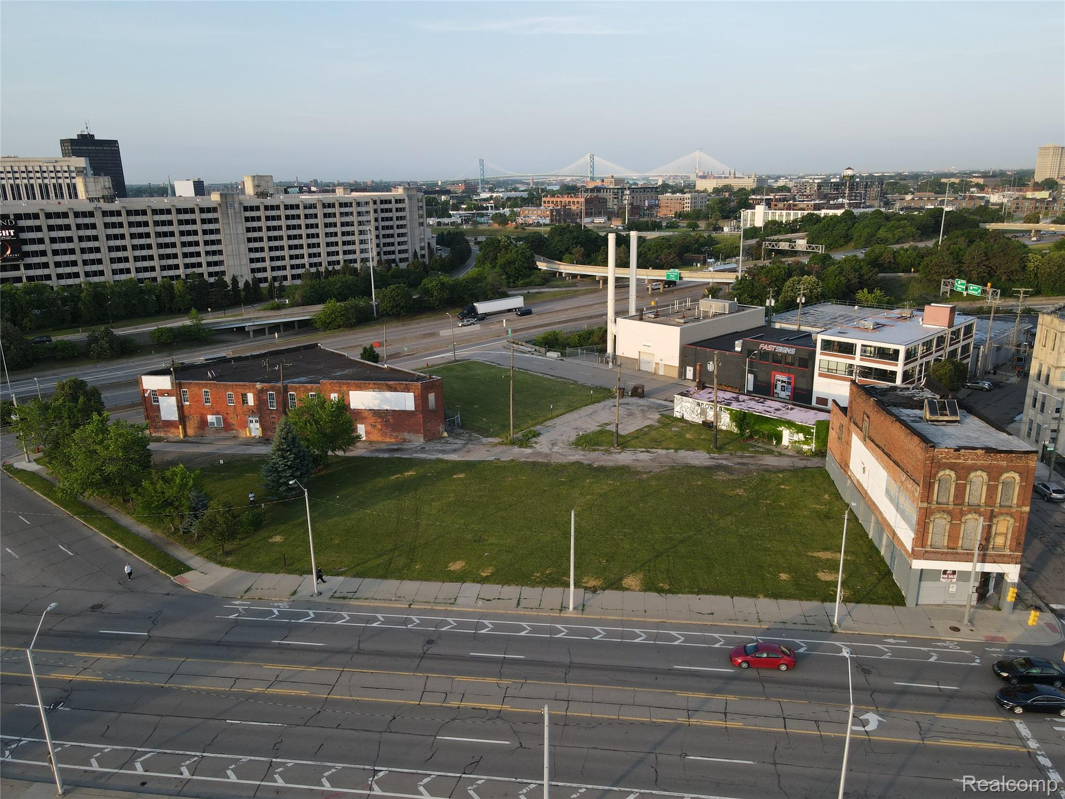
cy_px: 400
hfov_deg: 71.6
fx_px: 738
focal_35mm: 24
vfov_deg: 56.8
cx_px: 532
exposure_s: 1/160
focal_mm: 4.5
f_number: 2.8
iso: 100
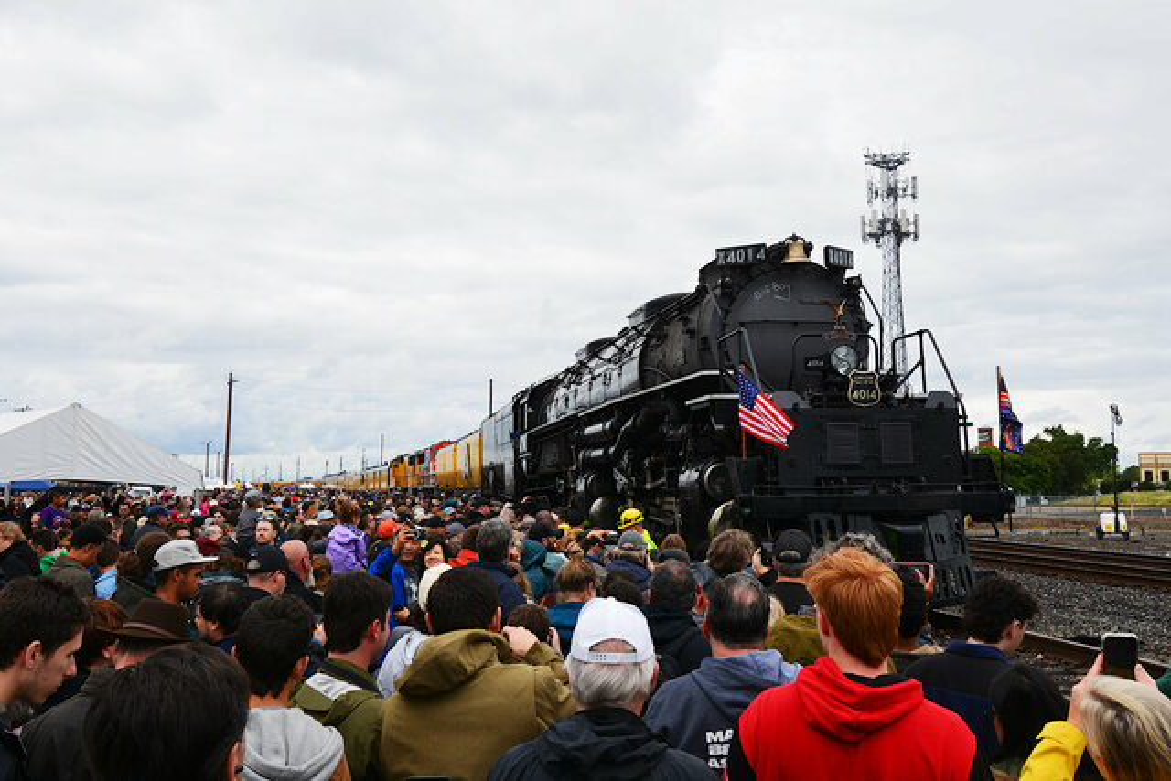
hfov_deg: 61.9
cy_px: 390
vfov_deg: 43.6
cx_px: 586
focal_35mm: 30
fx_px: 976
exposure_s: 1/125
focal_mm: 20
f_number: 11
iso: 140
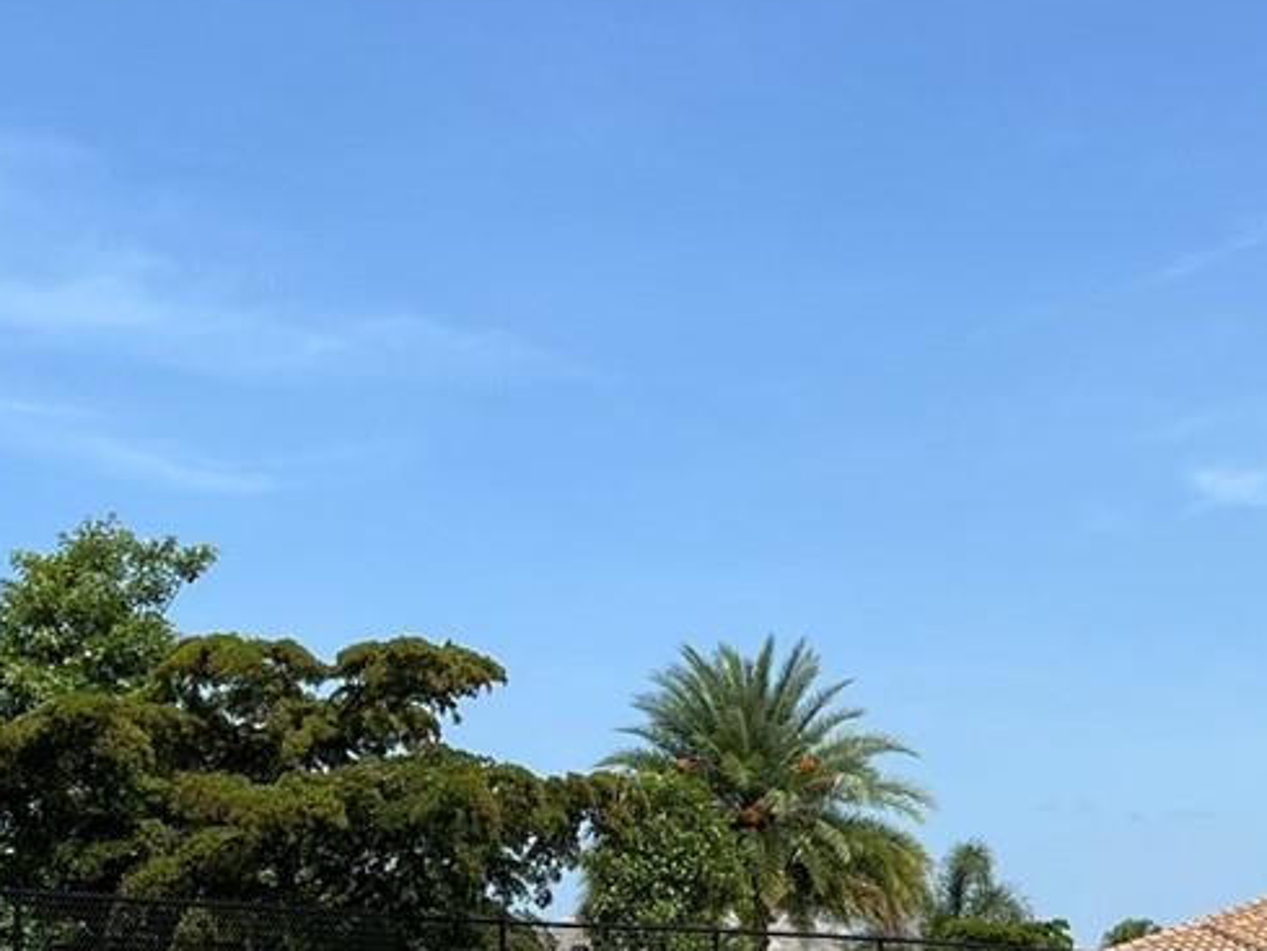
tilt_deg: +7.9
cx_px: 884
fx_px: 3112
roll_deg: +0.5
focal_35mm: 85
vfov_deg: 17.3
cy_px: 604
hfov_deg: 22.9
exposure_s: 1/5076
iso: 50
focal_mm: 5.7
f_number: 1.5
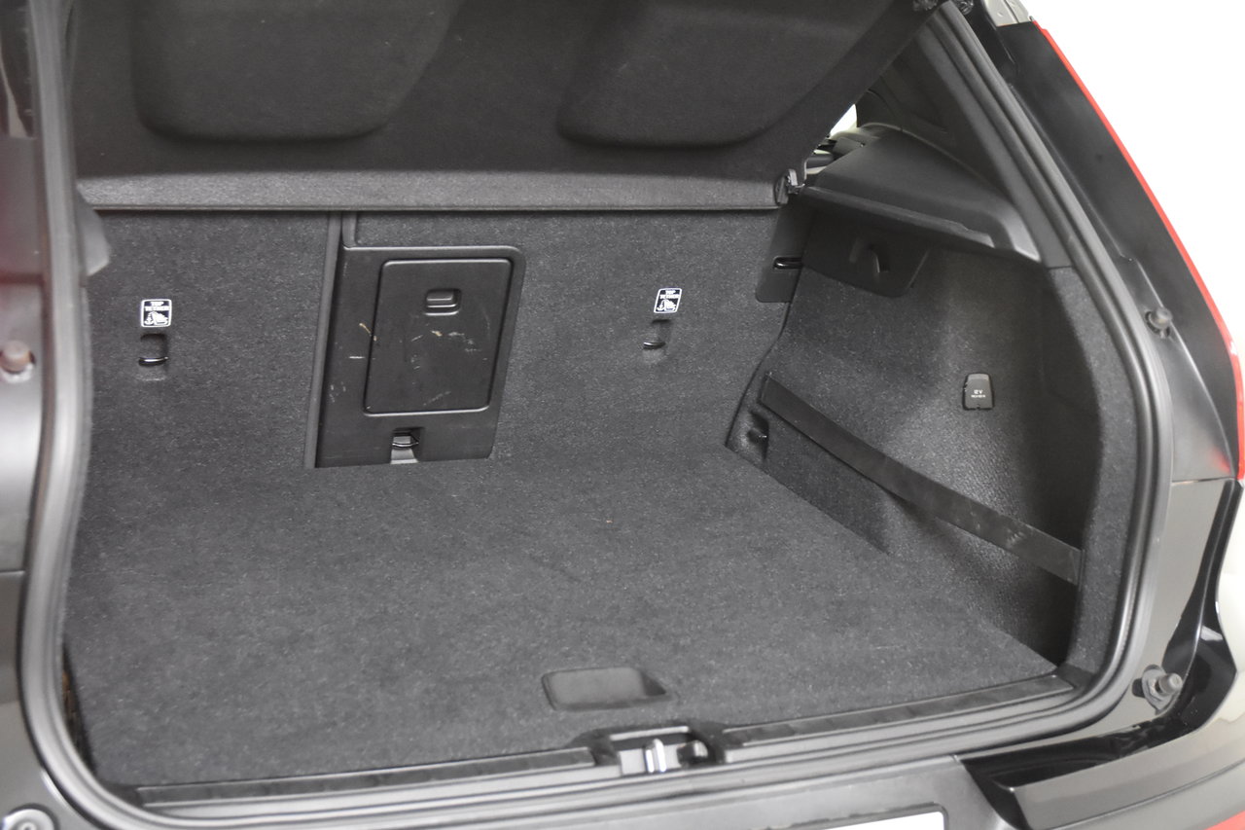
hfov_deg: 38.9
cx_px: 622
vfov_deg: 26.5
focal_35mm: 51
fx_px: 1763
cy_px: 415
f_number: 3.3
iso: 4000
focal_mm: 34
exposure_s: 1/50
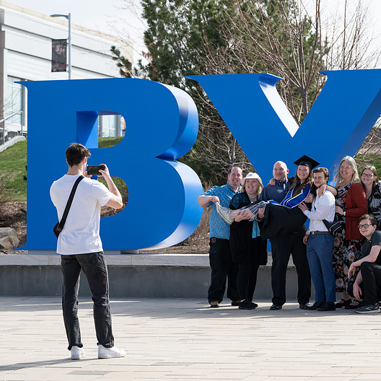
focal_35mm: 123
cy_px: 190
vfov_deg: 14.2
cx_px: 276
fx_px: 1532
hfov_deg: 14.1
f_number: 5
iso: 160
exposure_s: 1/640
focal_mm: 89
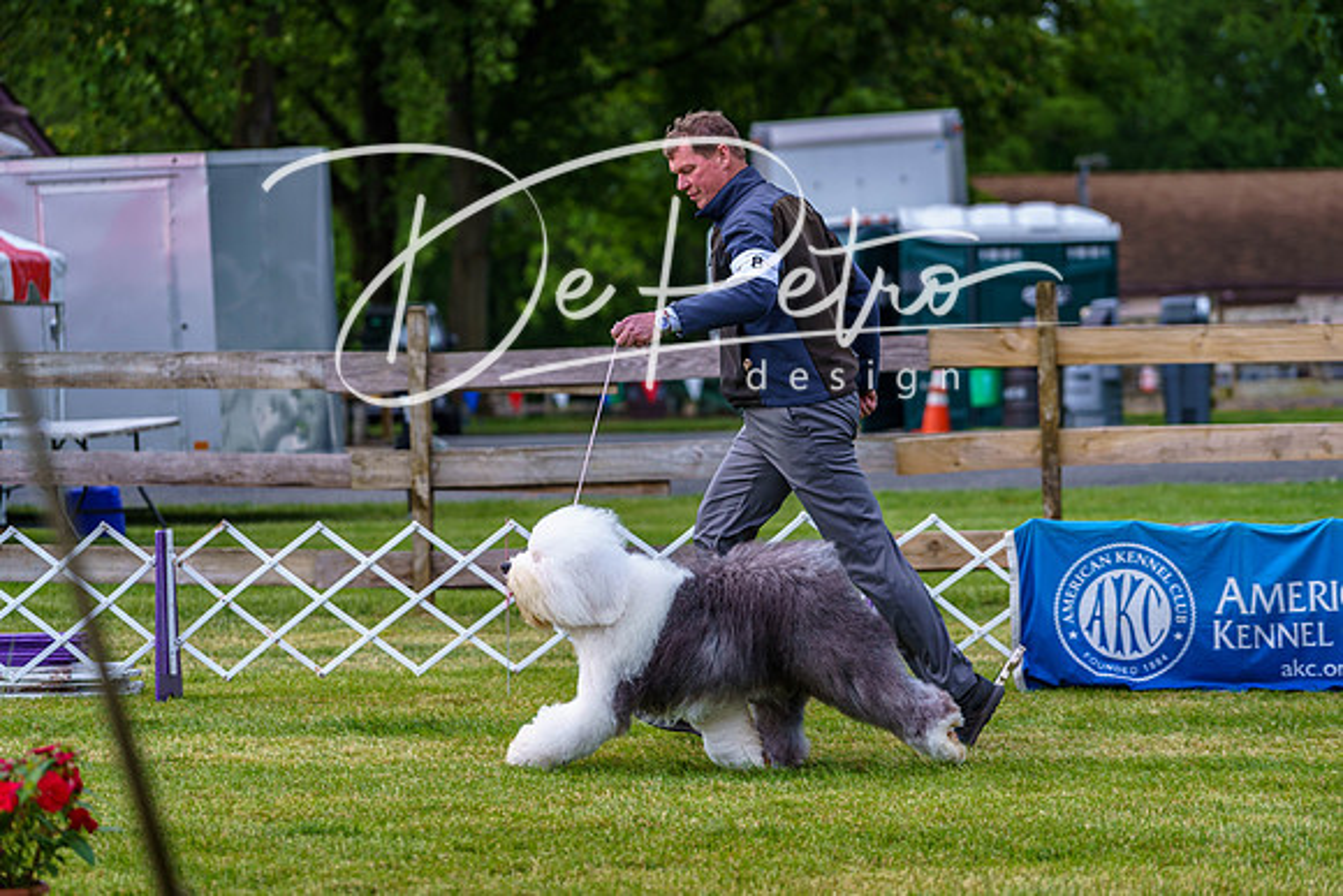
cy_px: 448
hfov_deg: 13.6
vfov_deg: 9.1
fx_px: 5634
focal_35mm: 151
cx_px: 672
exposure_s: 1/500
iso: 200
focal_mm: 151
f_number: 4
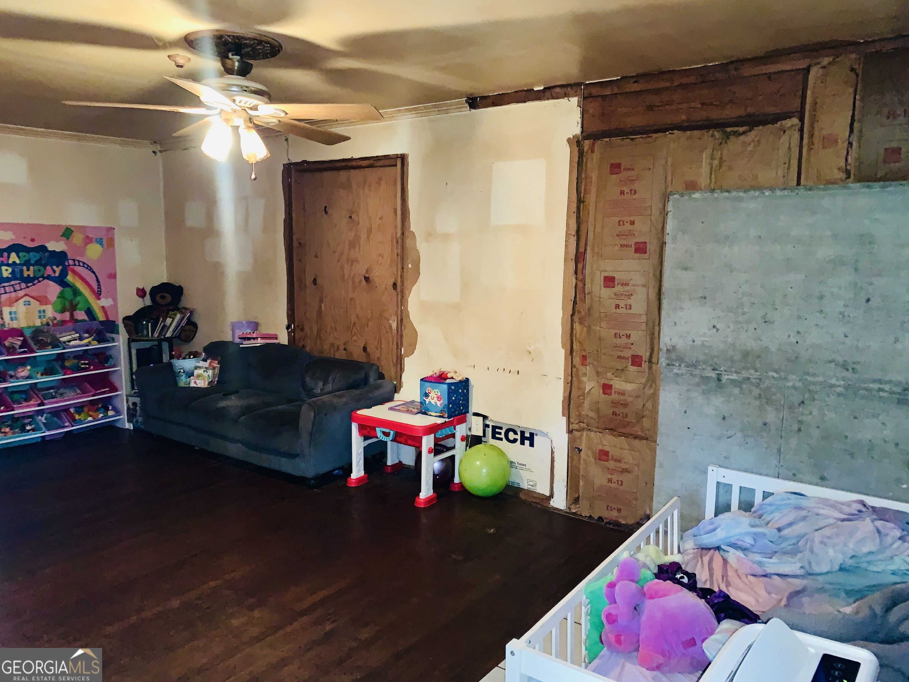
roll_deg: +0.3
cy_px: 341
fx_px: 683
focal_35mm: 26
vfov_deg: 53.1
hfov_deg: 67.3
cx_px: 454
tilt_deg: -7.7
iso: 400
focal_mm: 4.25
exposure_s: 1/4
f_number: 1.8
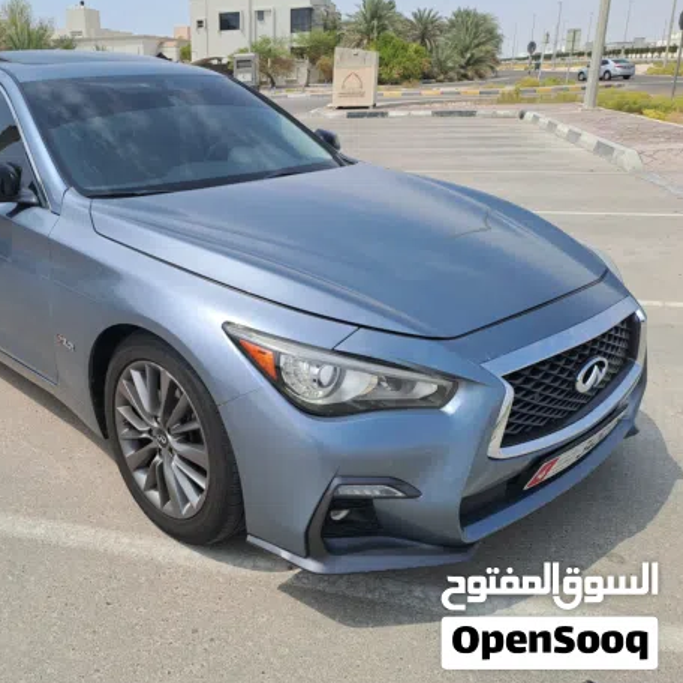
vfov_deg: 52.5
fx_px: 692
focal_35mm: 31
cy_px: 346
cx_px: 216
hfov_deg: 51.3
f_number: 1.8
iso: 32
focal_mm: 4.65
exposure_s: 1/1608
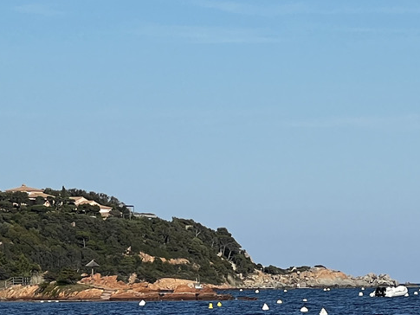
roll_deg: +1.1
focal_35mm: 254
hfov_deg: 7.7
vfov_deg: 5.8
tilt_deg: +0.5
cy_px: 283
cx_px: -103
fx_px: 3083
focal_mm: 9
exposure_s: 1/943
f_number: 2.8
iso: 32
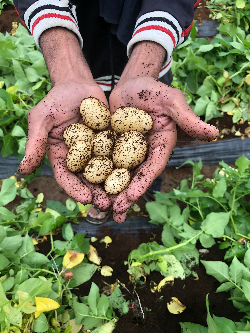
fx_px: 270
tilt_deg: -52.3
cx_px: 125
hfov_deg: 49.7
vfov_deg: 63.4
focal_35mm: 28
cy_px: 166
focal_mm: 3.99
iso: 20
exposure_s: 1/120
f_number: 1.8
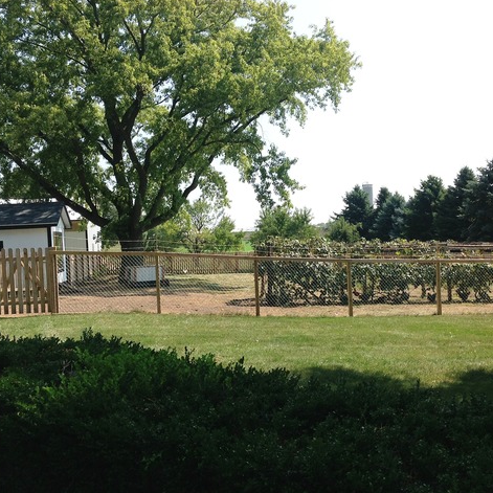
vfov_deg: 40.0
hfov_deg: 40.0
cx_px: 269
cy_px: 249
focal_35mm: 42
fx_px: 677
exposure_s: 1/1209
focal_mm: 4.28
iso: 80
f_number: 2.4
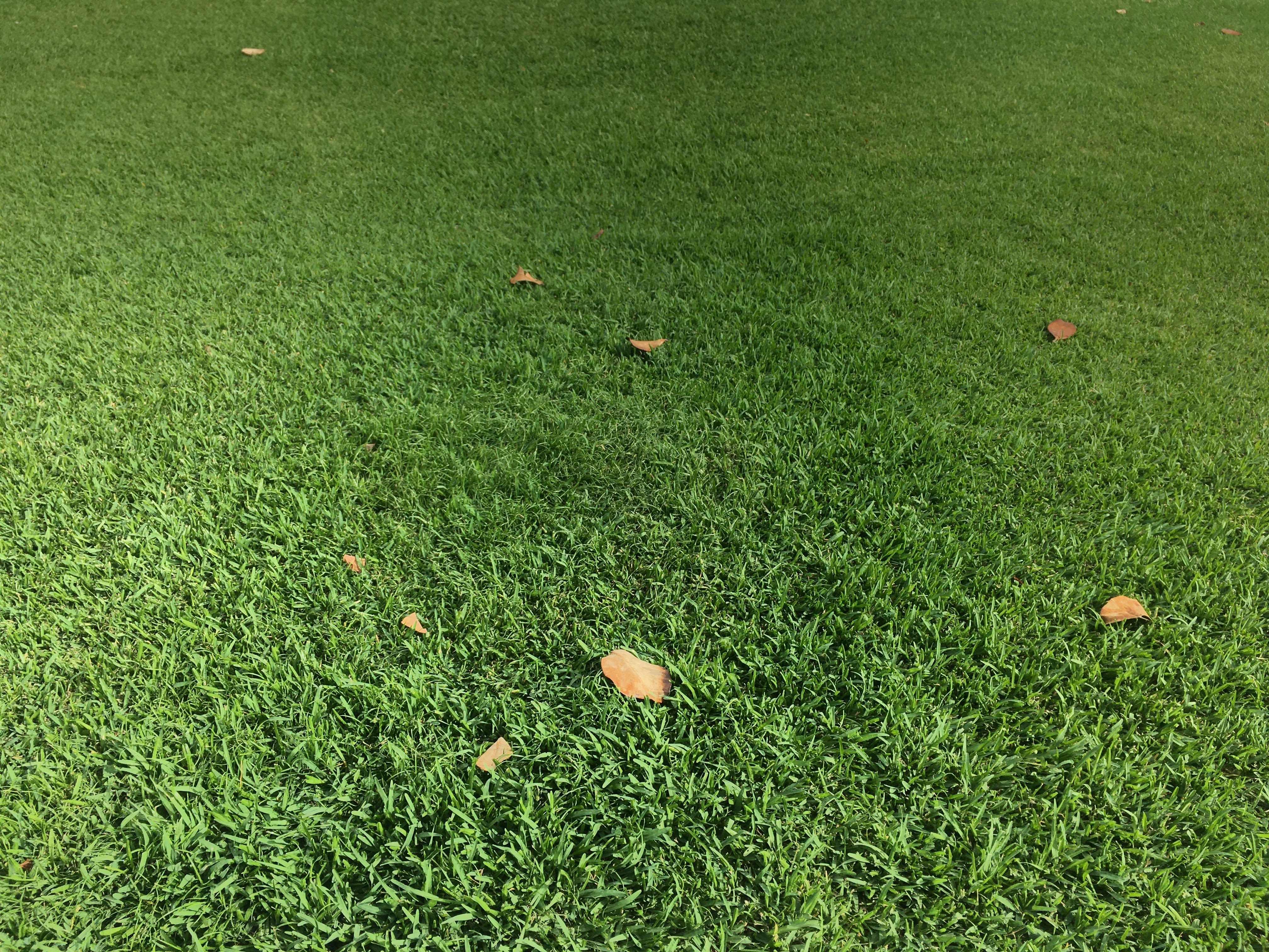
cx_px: 634
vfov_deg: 48.2
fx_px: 1063
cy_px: 476
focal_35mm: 29
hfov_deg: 61.7
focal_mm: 4.15
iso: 25
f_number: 2.2
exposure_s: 1/999
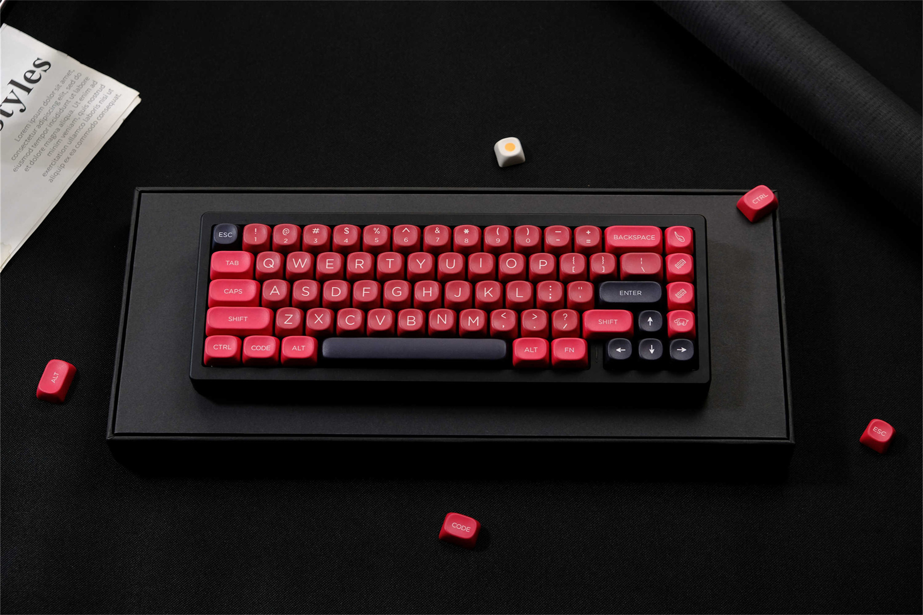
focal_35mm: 79
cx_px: 462
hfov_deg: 25.7
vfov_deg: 17.3
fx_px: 2025
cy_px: 308
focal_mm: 52.7
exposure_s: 1/60
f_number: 5.6
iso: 400
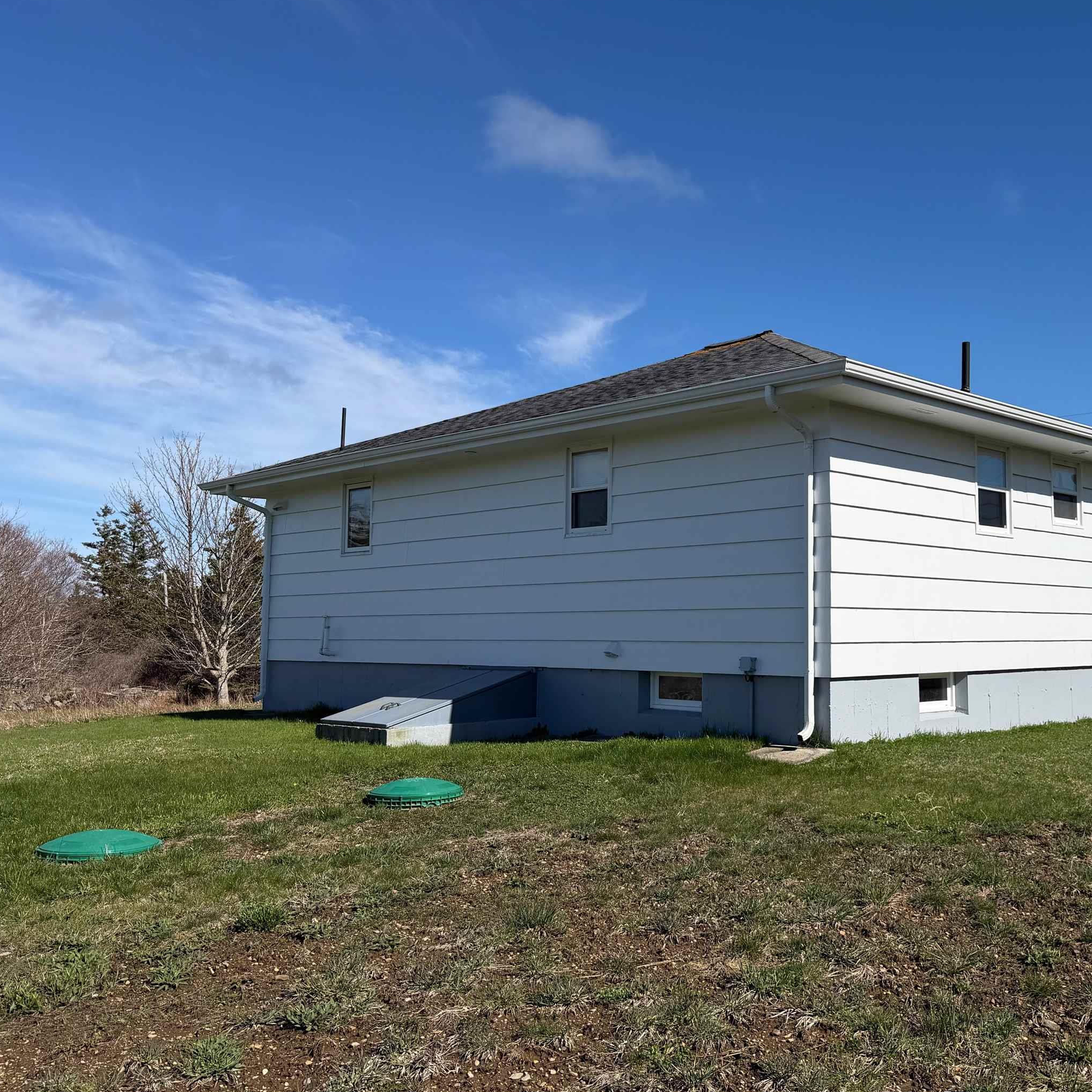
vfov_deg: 51.1
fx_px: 1142
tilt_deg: +5.5
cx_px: 734
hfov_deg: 50.1
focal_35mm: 32
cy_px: 533
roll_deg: +0.1
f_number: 1.78
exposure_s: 1/6173
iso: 80
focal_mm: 6.76
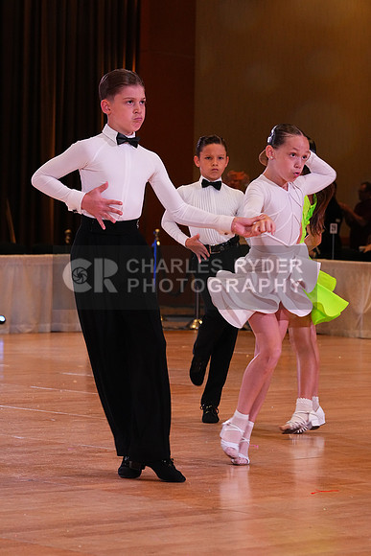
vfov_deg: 15.4
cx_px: 186
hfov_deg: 10.3
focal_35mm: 133
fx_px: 2055
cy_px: 278
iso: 5000
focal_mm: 133
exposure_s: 1/320
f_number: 8
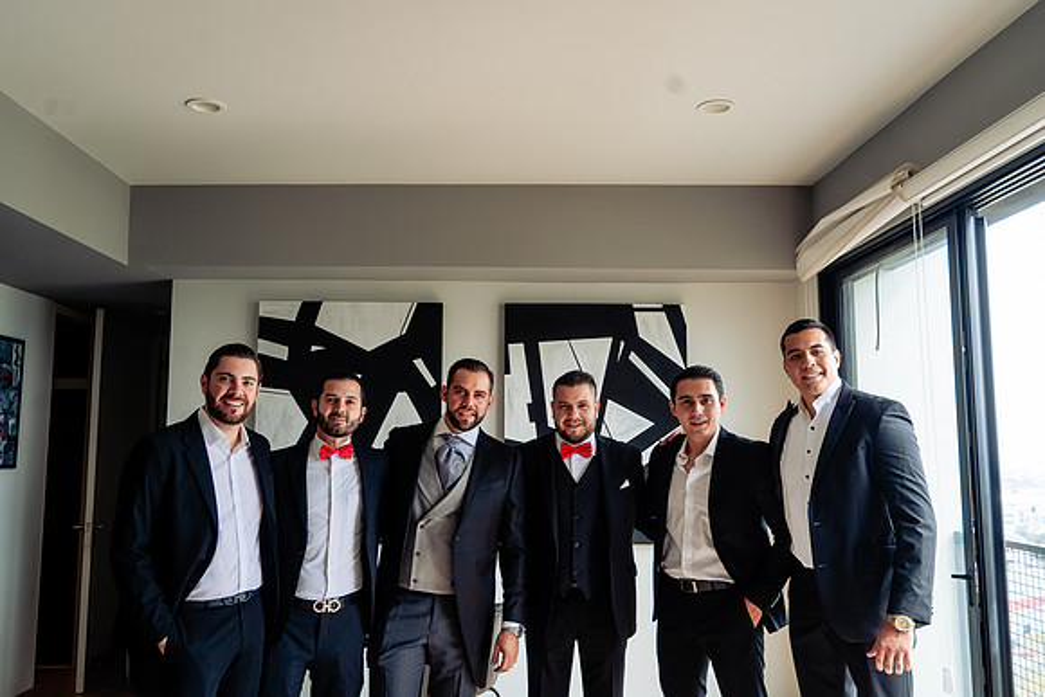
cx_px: 522
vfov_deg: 42.8
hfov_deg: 60.9
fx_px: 889
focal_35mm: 31
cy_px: 348
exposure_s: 1/200
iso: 500
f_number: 5
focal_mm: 30
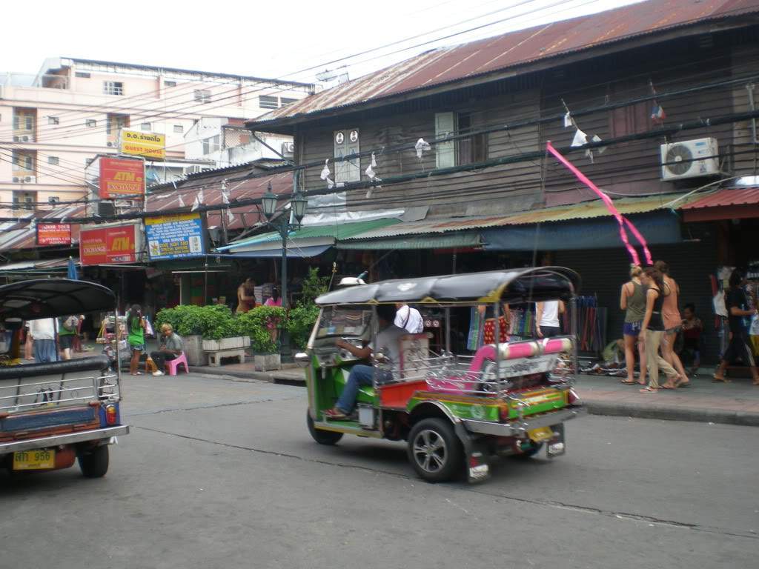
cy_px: 284
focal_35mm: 38
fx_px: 833
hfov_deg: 49.0
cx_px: 380
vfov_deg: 37.7
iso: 50
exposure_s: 1/112
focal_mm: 6.3
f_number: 4.6
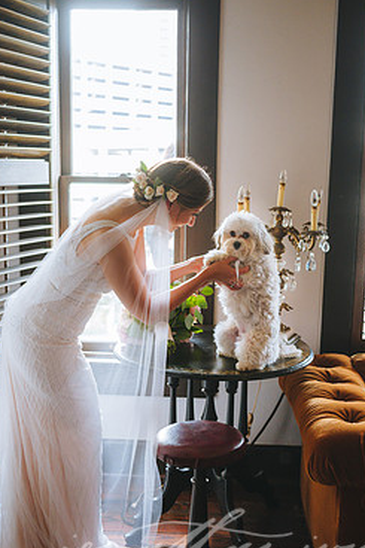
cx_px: 200
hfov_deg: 30.5
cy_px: 278
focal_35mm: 44
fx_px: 670
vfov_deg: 44.5
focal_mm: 36
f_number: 2.8
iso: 1600
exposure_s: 1/250
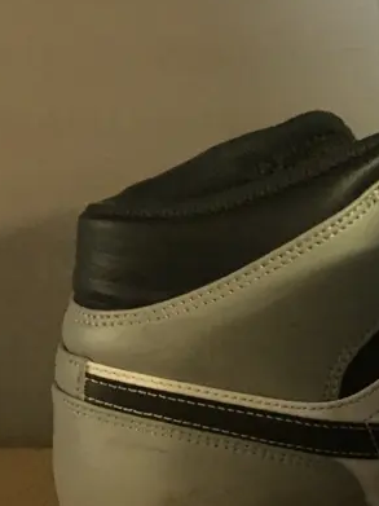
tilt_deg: -16.8
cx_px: 570
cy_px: 397
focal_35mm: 76
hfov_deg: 17.4
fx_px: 1110
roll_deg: -0.5
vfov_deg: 25.3
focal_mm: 4.15
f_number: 2.2
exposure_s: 1/8
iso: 160
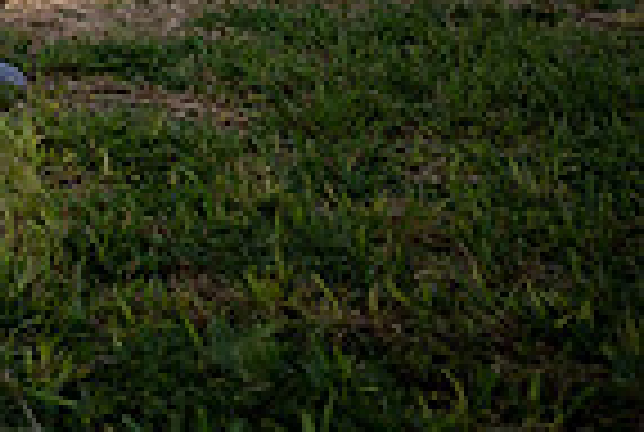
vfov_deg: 14.6
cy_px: -376
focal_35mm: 81
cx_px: -653
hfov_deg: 17.6
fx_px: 1452
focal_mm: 20
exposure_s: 1/1600
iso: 125
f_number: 2.8
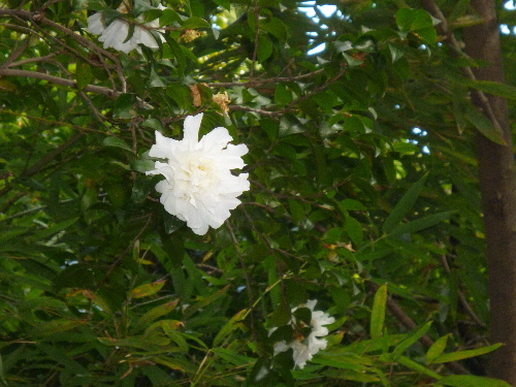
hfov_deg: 15.8
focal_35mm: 125
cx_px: 258
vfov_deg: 11.9
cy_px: 194
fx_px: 1863
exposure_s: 1/60
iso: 400
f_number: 5.9
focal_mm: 21.5
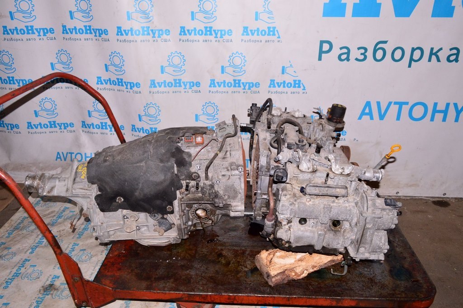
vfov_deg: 47.9
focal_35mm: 27
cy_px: 154
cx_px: 232
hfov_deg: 67.4
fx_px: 347
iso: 1600
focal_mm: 18
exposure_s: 1/200
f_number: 8
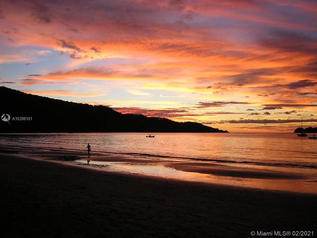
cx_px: 158
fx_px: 330
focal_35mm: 36
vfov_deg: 39.7
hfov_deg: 51.4
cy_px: 119
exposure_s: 1/94.9
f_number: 2.6
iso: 100
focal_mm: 4.7
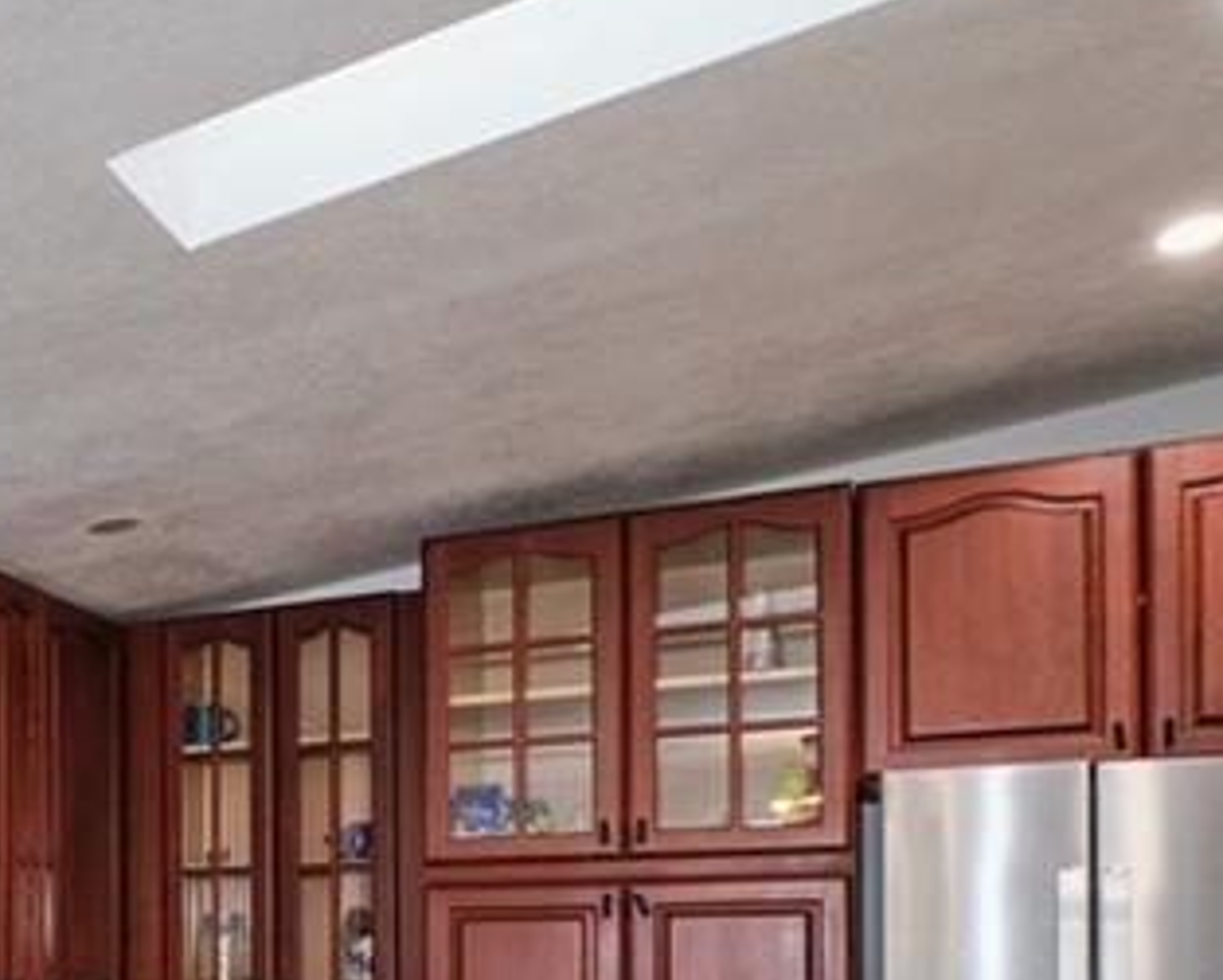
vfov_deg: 31.0
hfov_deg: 33.1
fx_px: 1667
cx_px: -238
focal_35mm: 46
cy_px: 914
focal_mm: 10
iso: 400
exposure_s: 1/13
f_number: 8
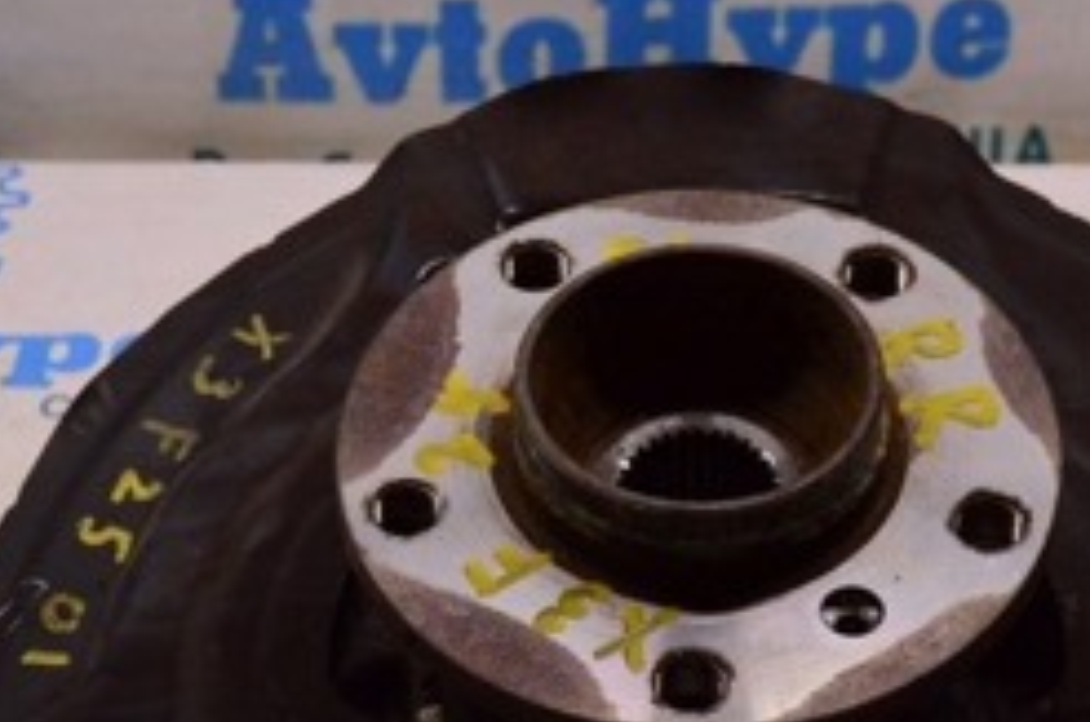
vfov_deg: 11.6
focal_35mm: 117
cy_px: 706
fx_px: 3536
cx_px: 549
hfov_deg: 17.5
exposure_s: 1/160
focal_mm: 30
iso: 1600
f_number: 8
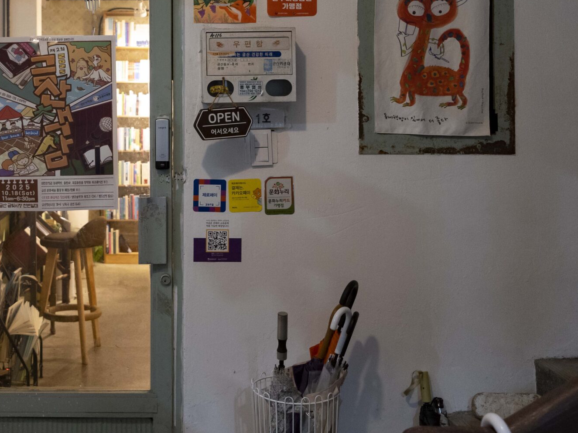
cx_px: 116
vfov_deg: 27.9
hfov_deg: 35.6
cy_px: 157
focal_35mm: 52
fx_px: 868
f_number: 4
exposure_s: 1/160
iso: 5000
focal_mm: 28
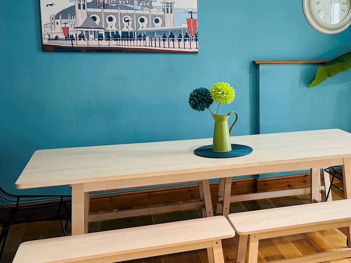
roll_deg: +0.1
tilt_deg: -8.5
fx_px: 466
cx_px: 293
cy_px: 110
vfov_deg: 31.5
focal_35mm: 46
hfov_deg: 39.2
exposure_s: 1/50
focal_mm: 5.7
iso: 125
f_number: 1.5
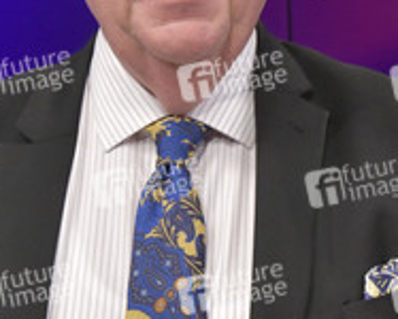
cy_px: 23
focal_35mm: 86
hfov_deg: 22.2
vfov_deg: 17.6
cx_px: 176
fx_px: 1014
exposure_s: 1/200
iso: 2500
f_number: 6.3
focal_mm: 38
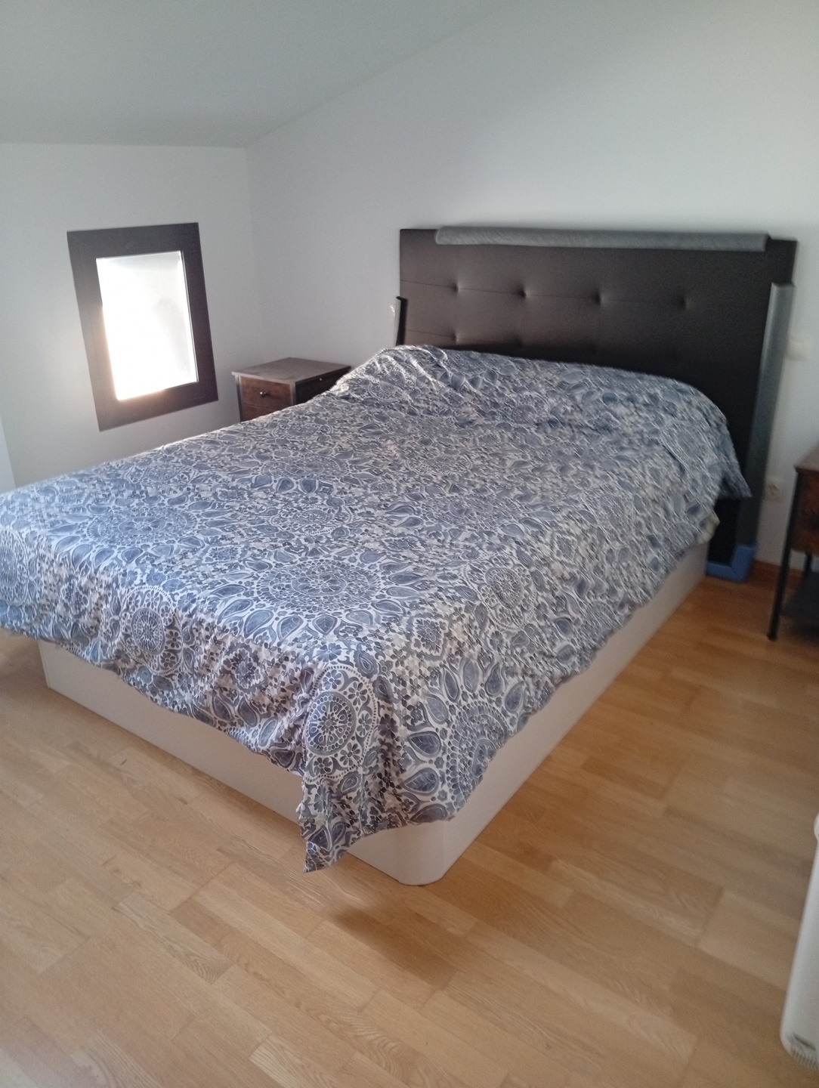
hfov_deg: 51.5
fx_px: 850
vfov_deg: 65.3
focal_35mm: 27
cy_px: 544
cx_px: 410
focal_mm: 3.98
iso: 373
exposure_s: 1/33.3
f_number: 1.8
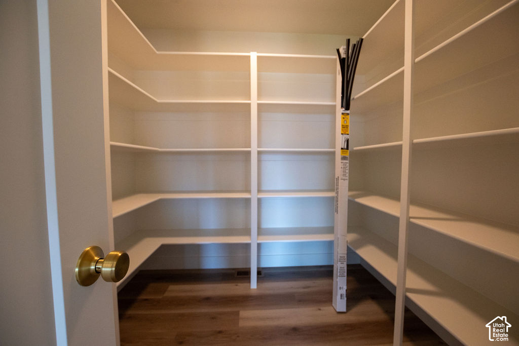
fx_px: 216
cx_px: 260
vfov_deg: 77.3
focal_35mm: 15
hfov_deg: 100.4
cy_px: 173
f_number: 4
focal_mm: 10
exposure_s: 1/200
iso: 500
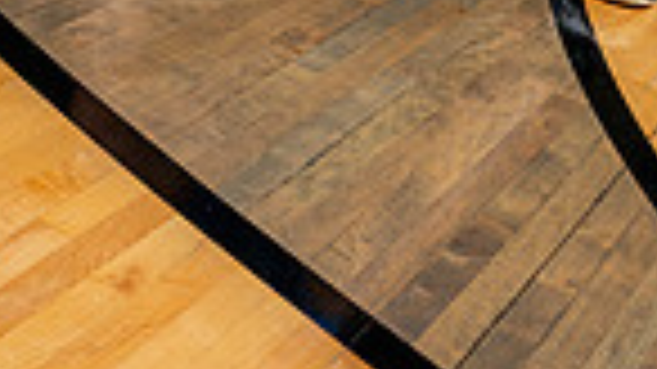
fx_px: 1689
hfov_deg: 22.0
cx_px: 396
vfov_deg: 10.4
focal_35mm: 97
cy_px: -580
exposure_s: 1/250
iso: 400
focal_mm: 30
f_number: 6.3
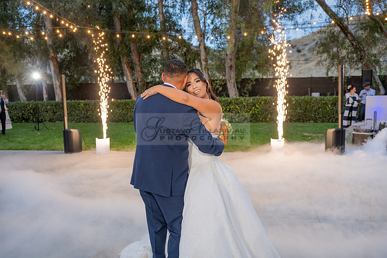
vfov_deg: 39.4
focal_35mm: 34
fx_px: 360
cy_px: 129
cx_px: 194
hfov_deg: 56.5
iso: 1600
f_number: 4
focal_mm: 33.5
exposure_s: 1/200
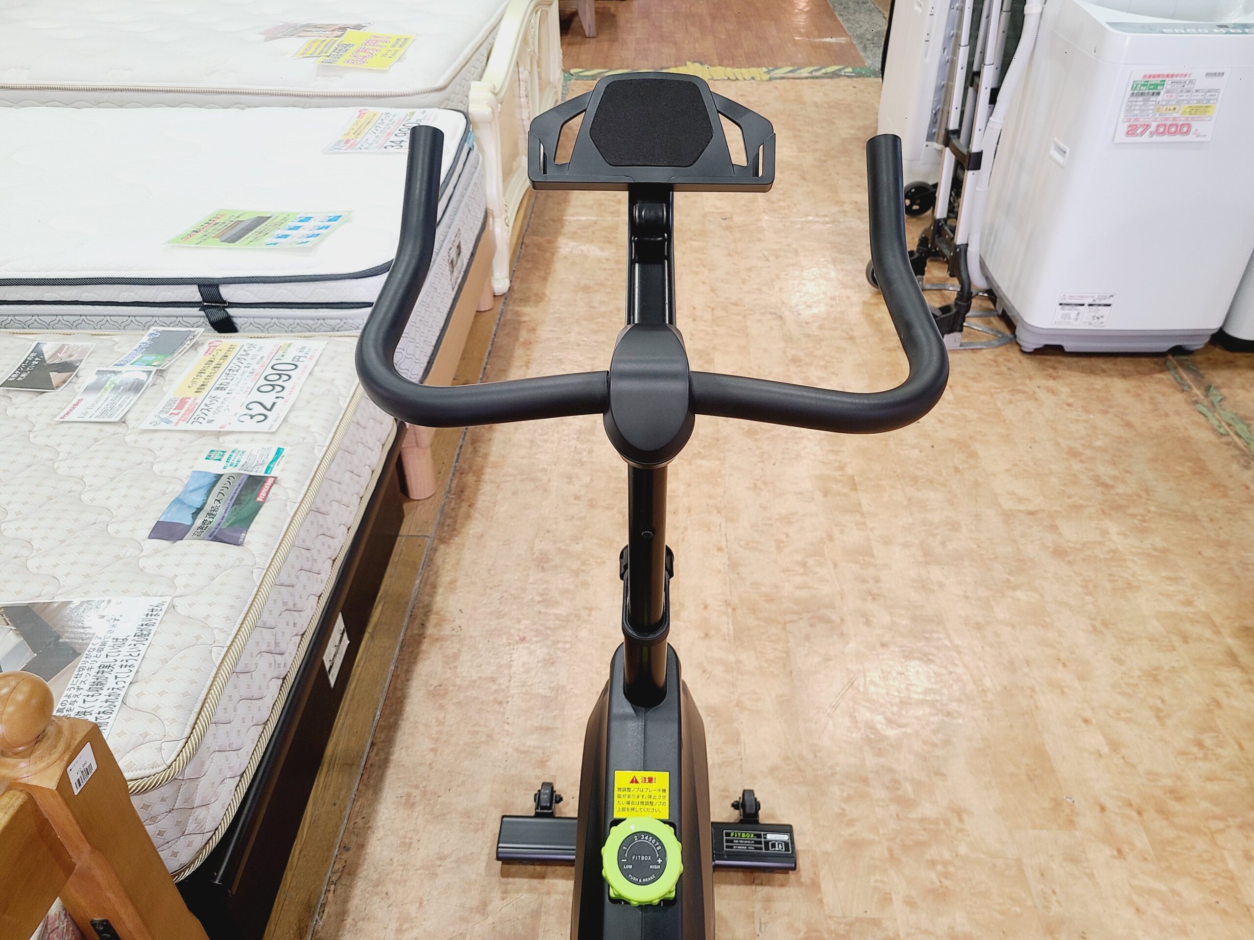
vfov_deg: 53.1
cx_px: 627
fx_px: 942
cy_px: 470
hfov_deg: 67.3
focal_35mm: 26
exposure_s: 1/50
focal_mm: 5.4
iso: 100
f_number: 1.8
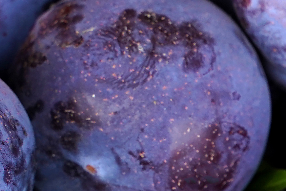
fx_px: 1915
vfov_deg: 5.6
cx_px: 467
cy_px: 298
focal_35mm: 241
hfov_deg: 8.3
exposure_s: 1/60
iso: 320
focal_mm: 58
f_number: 8
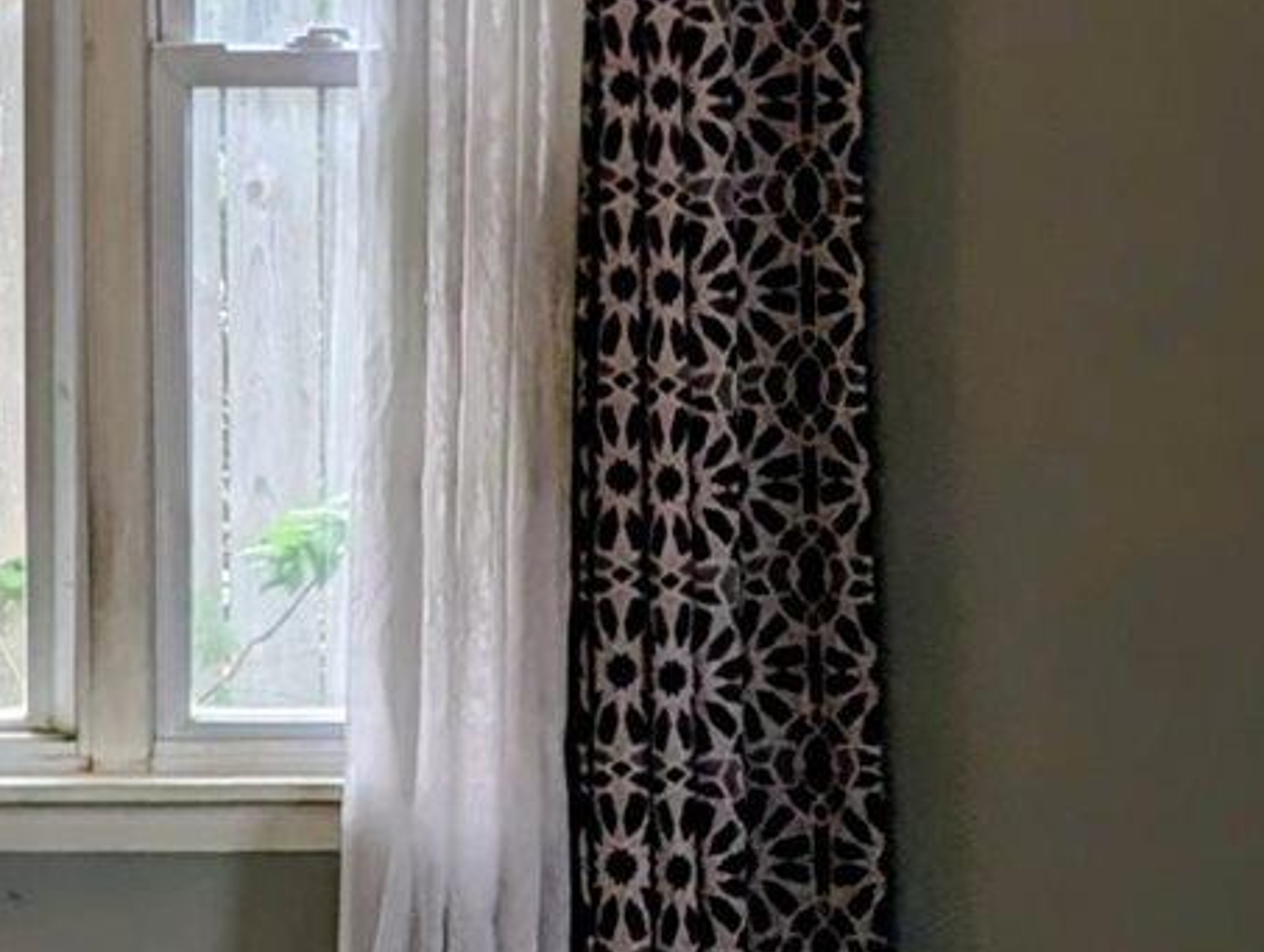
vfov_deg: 9.2
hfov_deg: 11.9
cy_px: 154
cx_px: -290
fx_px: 5923
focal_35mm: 162
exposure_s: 1/66.2
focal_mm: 6.9
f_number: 1.68
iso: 21
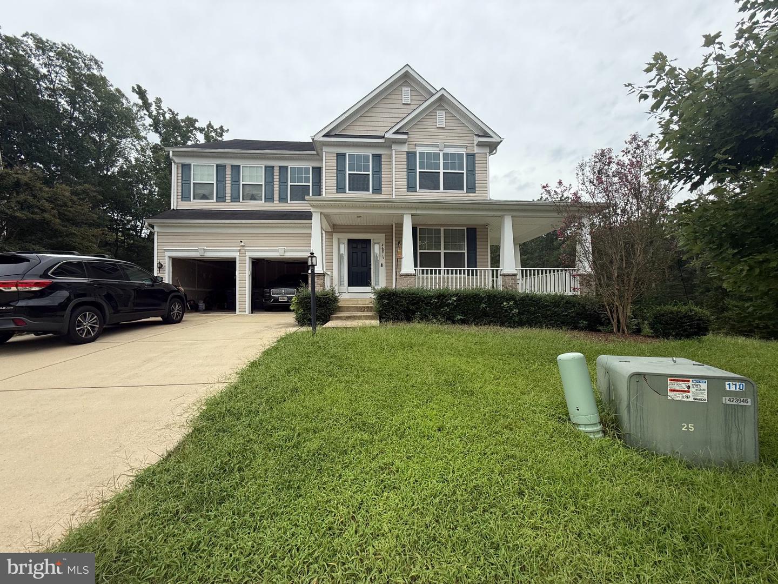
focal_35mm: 14
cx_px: 389
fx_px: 315
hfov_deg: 102.1
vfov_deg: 85.7
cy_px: 292
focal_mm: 2.22
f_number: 2.2
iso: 50
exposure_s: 1/1087
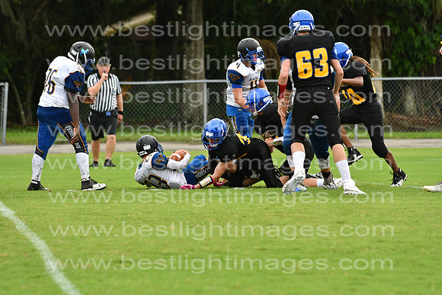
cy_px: 148
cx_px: 221
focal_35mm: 210
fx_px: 2579
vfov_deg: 6.5
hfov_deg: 9.8
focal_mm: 140
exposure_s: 1/2500
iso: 800
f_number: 3.5
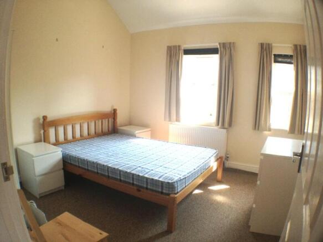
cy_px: 121
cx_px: 162
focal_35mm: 35
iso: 100
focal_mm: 4.28
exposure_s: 1/120
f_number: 2.4
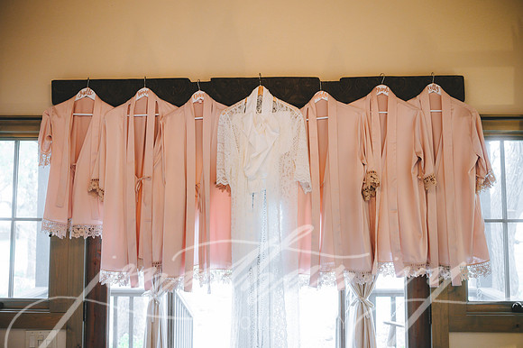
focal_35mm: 34
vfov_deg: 38.8
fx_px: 494
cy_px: 174
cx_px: 262
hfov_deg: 55.8
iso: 1000
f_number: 2.8
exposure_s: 1/80
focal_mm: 34
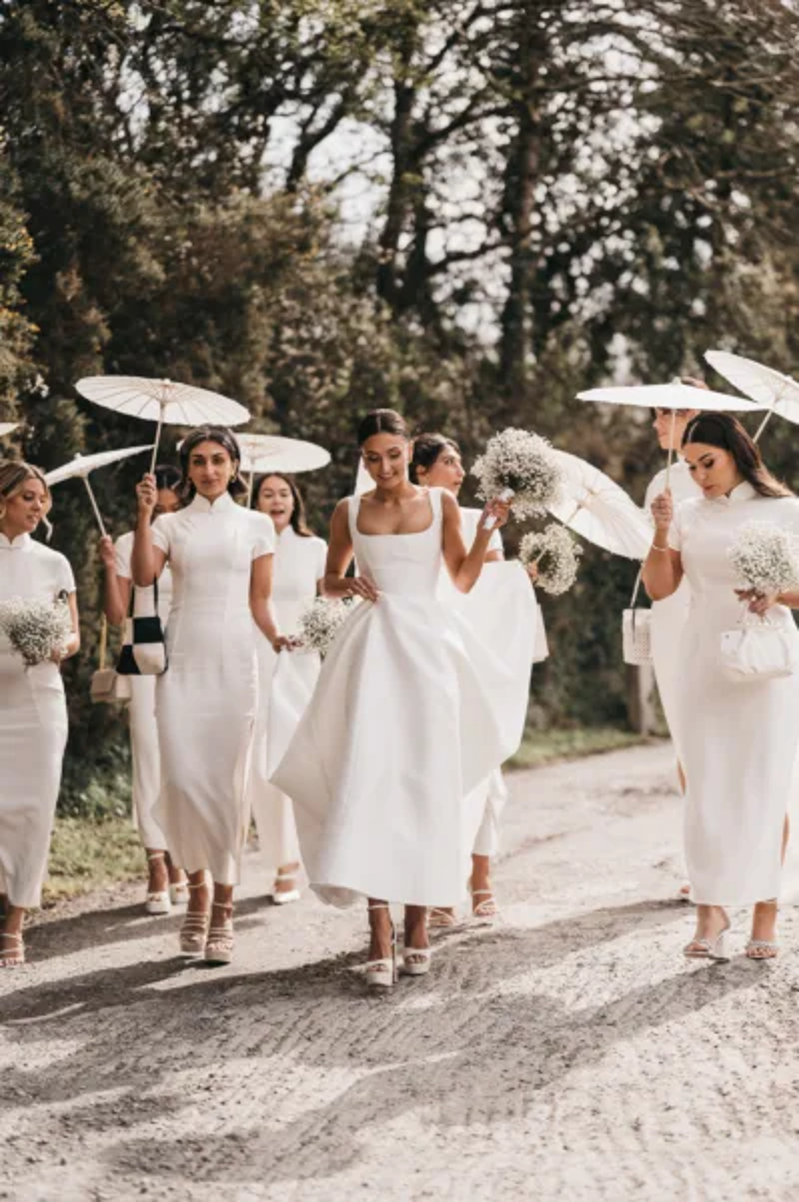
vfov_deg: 23.9
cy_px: 601
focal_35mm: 85
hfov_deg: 16.0
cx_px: 400
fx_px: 2834
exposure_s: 1/5000
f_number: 1.8
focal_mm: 85
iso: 160
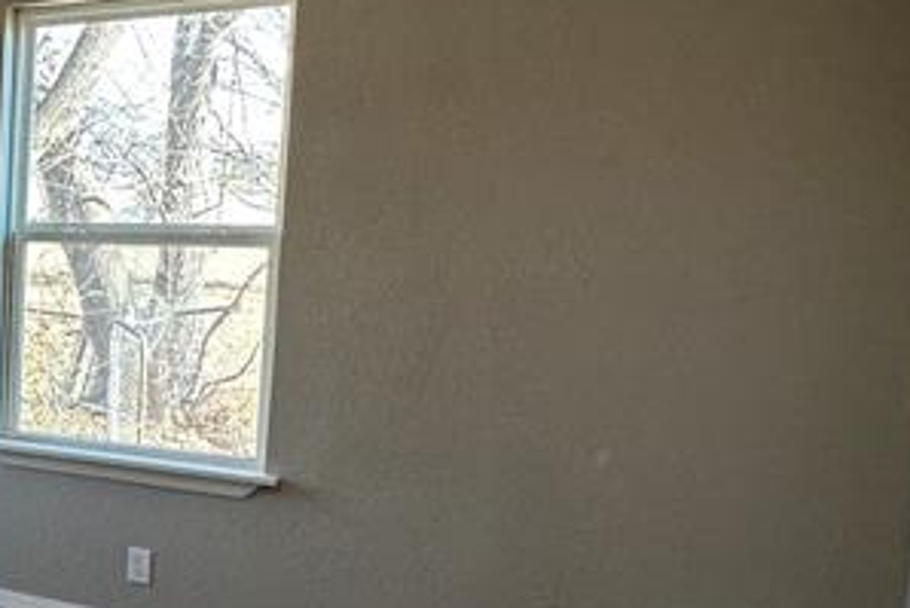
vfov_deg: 27.0
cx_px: -428
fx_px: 1264
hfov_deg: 27.9
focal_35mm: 50
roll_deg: -0.4
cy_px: 351
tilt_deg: -7.1
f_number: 2.2
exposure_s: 1/120
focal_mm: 2.22
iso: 160
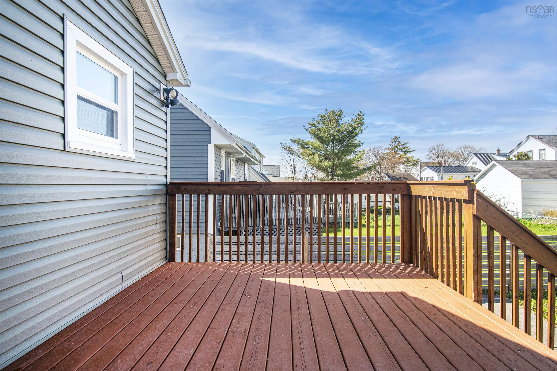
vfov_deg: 72.1
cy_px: 186
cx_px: 278
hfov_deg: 95.0
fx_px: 255
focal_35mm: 16
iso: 400
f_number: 7.1
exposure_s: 1/200
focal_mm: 11
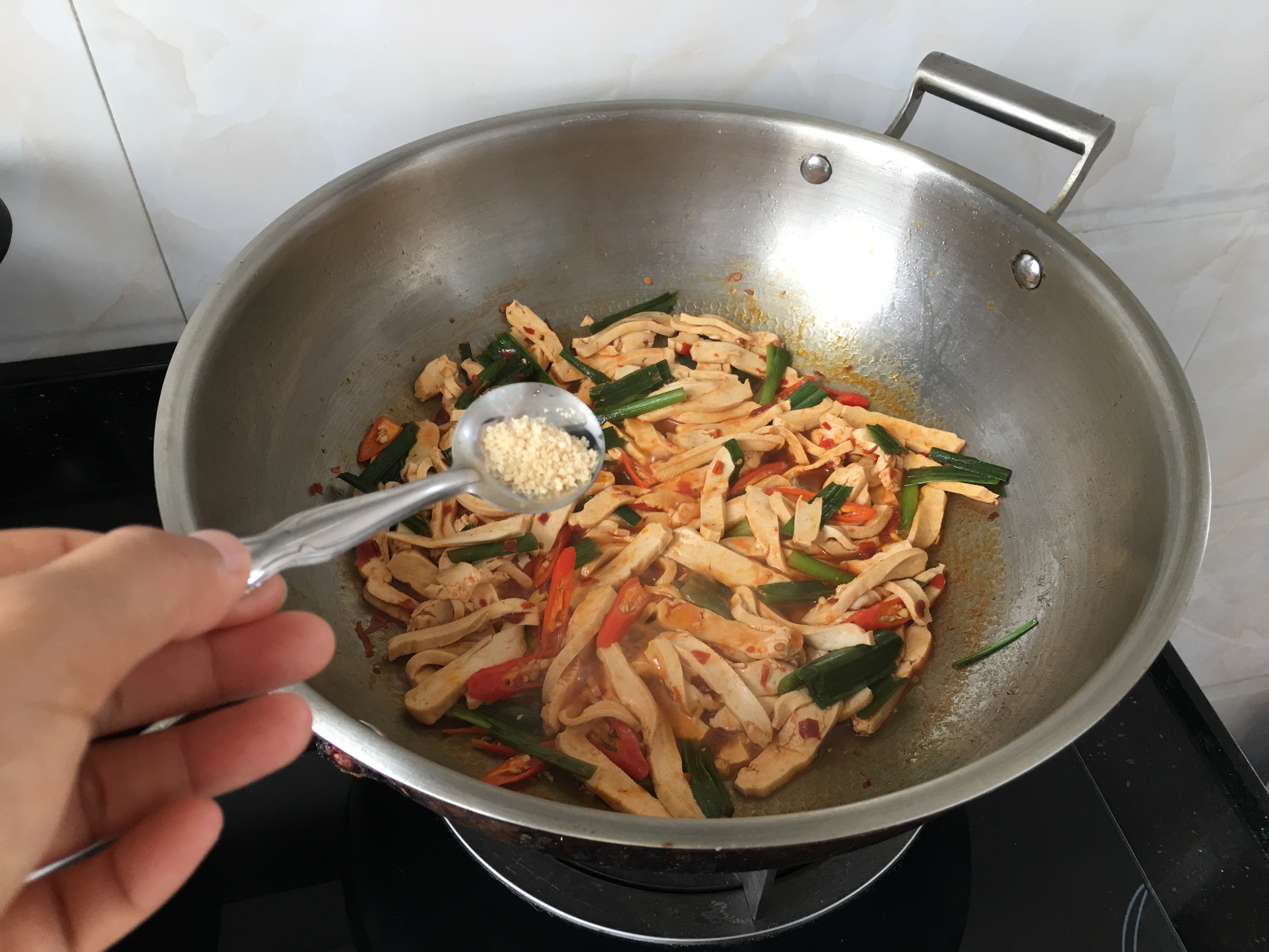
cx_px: 634
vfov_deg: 48.2
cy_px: 476
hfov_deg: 61.7
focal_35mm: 29
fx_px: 1063
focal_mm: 4.15
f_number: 2.2
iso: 32
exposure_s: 1/17
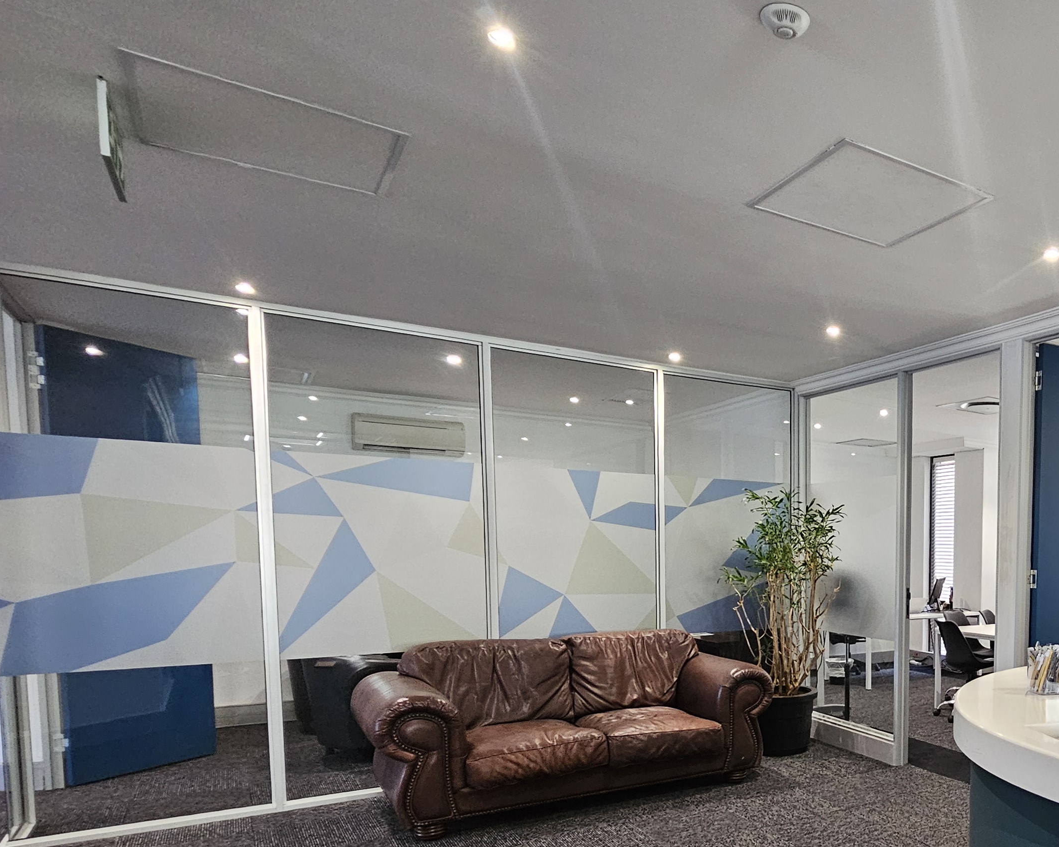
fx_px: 752
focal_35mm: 24
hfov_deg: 60.8
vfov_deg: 56.7
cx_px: 928
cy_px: 605
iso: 400
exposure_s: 1/50
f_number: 2.2
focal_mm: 2.2
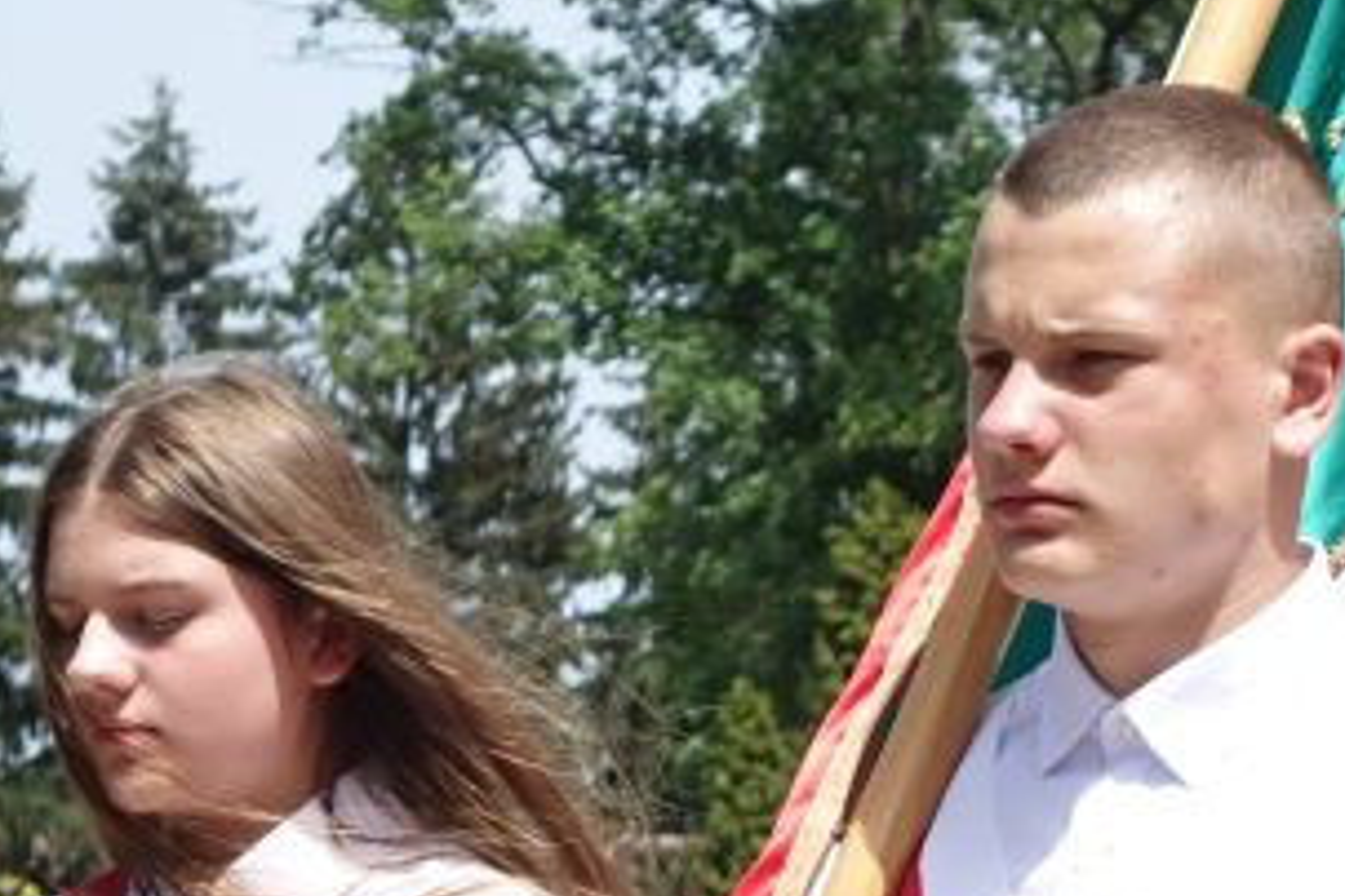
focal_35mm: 220
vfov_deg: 6.2
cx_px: 1469
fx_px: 8219
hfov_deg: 9.3
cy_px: 1053
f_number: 4
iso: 125
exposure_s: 1/640
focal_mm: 23.79
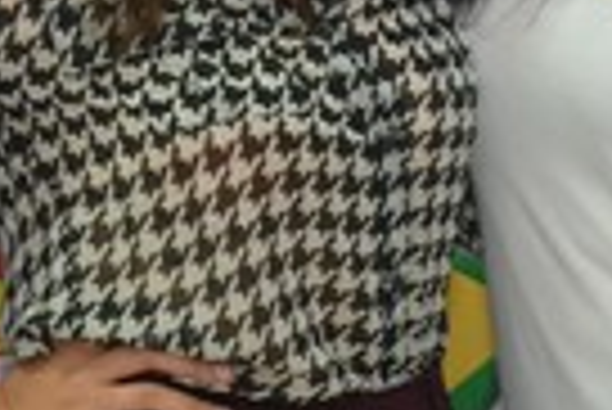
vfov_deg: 6.3
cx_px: 454
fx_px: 3710
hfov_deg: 9.4
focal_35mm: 218
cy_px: -18
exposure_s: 1/80
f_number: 4.5
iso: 1600
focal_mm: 44
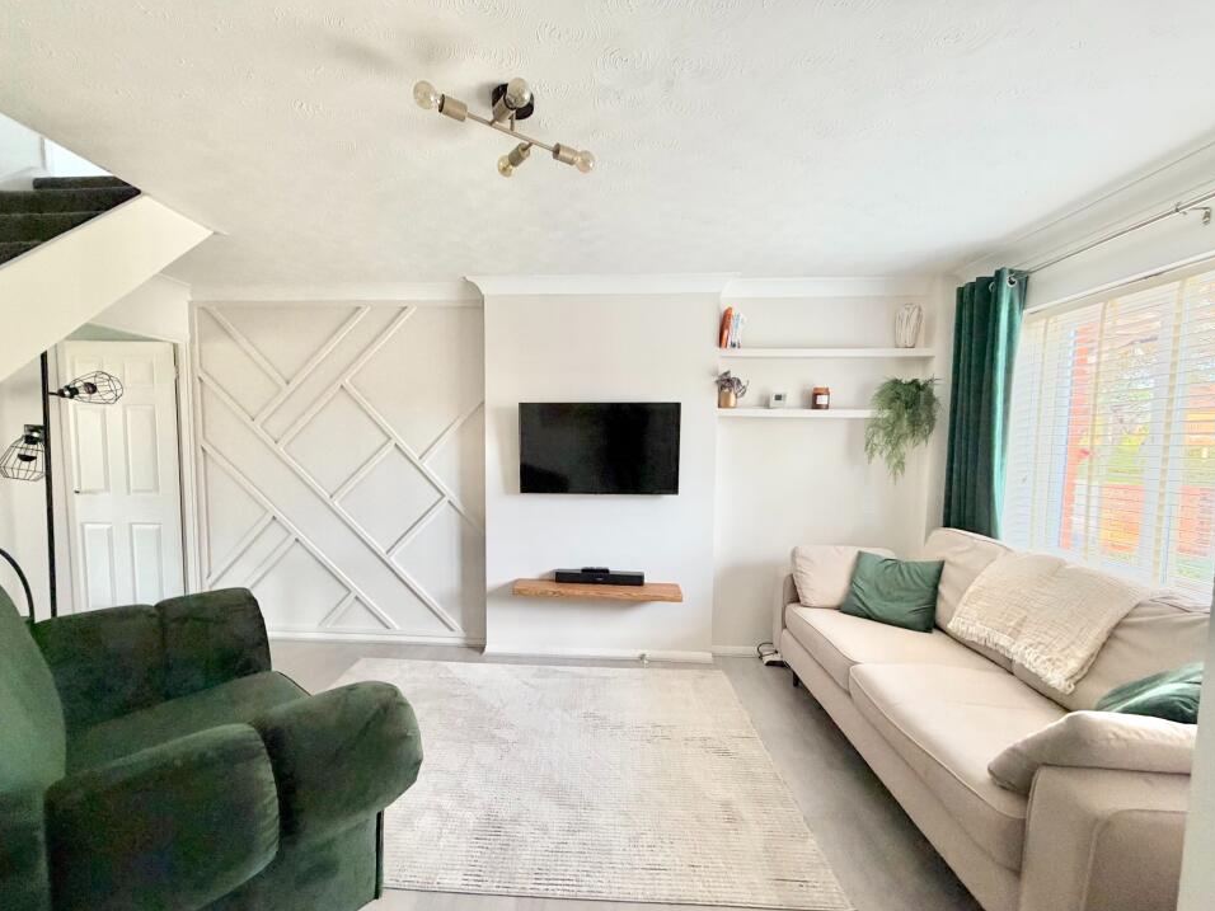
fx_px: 526
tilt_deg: -3.9
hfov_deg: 98.1
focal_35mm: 15
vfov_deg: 81.6
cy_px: 485
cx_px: 580
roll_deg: +0.1
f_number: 2.2
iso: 320
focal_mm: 2.22
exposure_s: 1/61
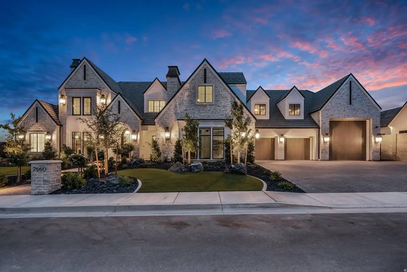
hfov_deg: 96.7
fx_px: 181
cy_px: 136
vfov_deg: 73.9
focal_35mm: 16
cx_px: 204
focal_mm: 16
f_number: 10
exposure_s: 1.3
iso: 400
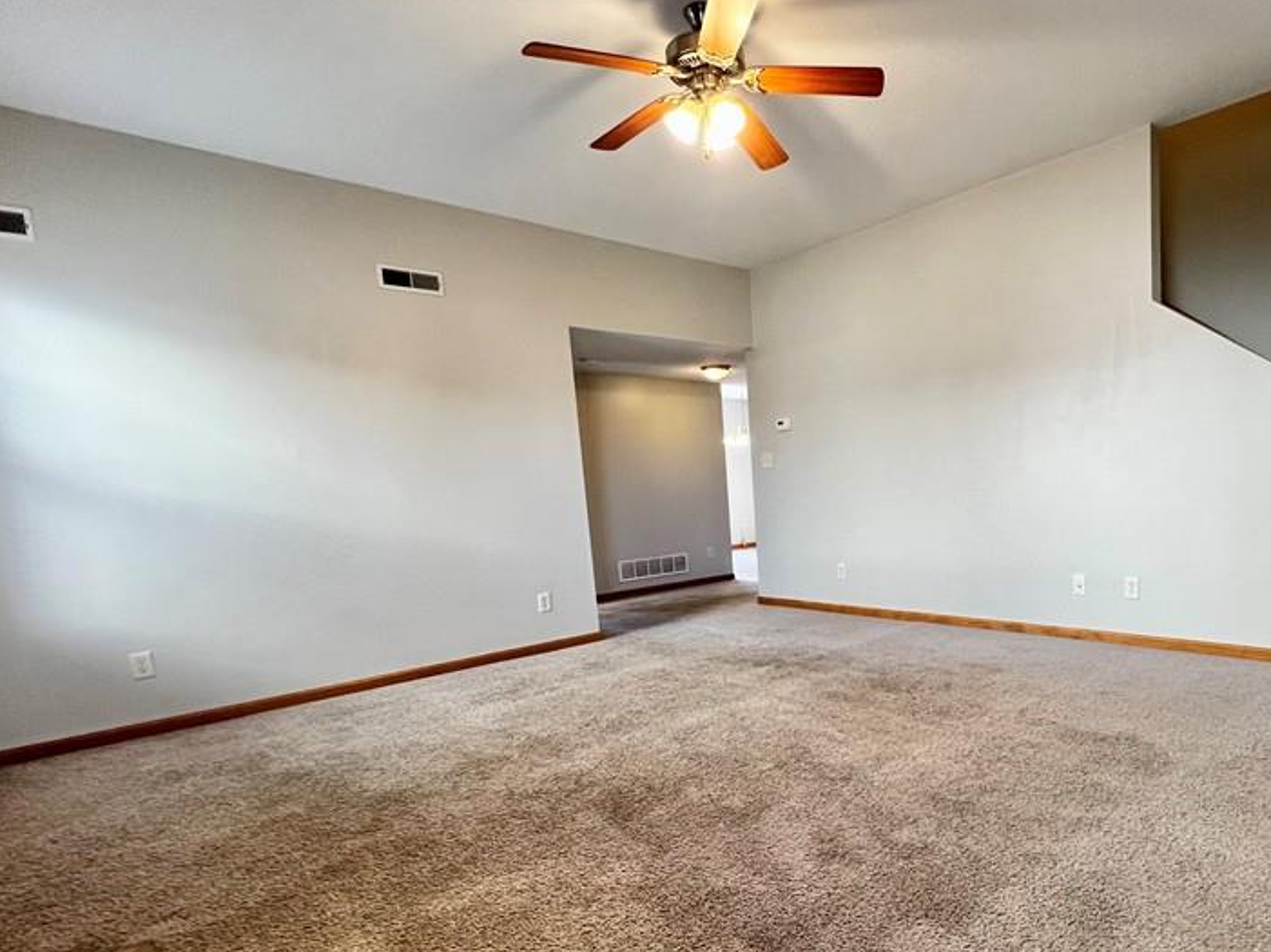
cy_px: 557
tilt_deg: -6.7
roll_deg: +3.0
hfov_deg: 82.4
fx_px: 697
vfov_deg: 68.1
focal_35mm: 19
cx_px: 823
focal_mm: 1.57
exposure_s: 1/120
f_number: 1.8
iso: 200
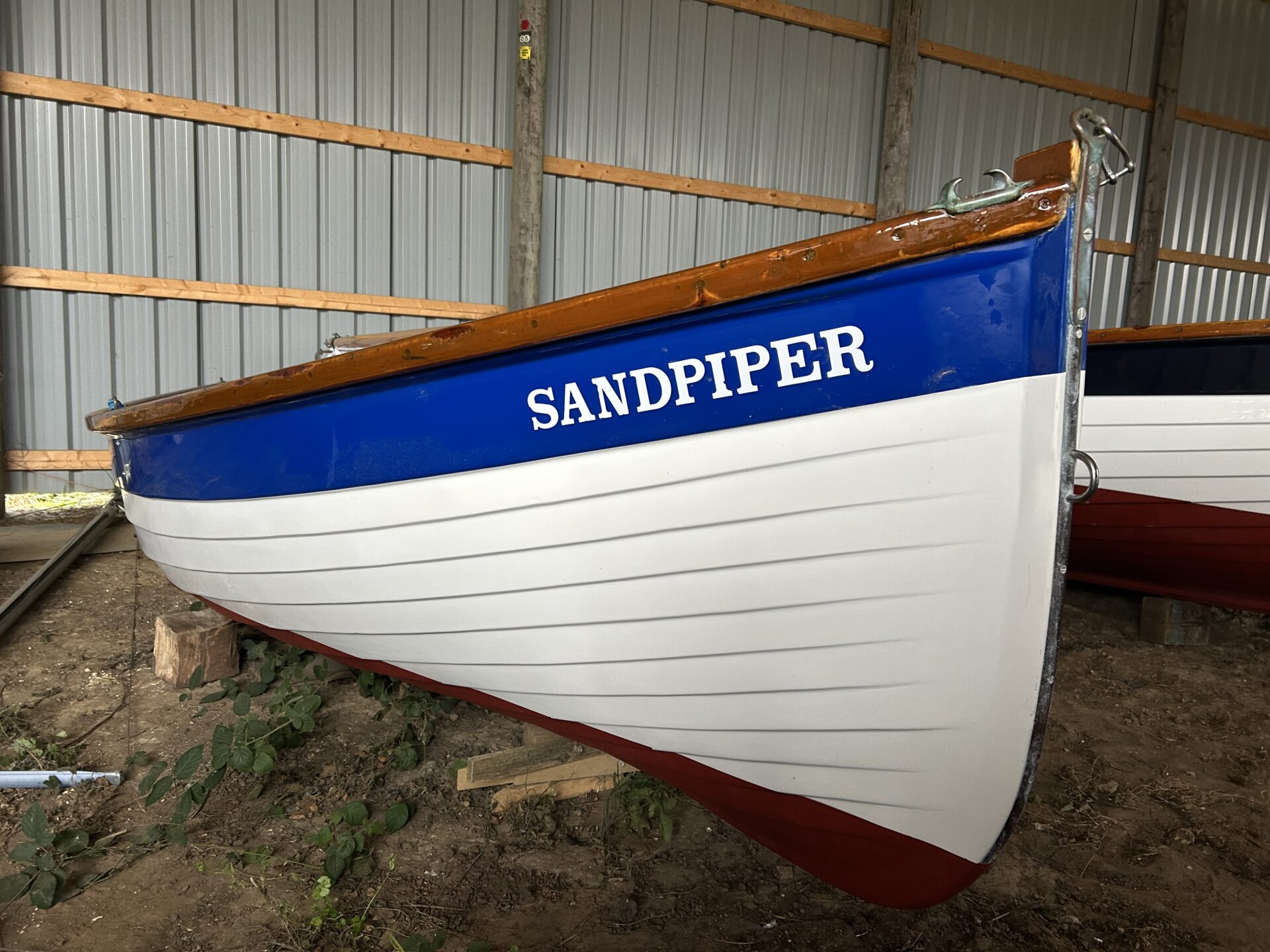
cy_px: 476
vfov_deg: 53.1
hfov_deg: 67.3
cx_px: 635
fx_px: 954
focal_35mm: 26
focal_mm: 5.7
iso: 160
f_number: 1.5
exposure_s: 1/60
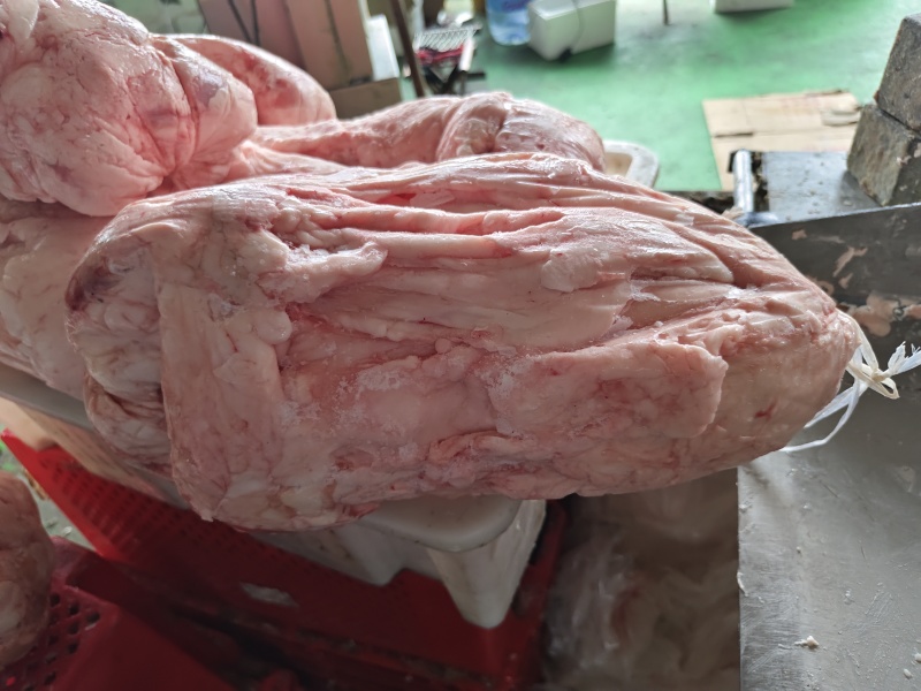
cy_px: 346
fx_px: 639
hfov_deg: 71.6
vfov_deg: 56.8
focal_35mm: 24
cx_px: 460
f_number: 1.88
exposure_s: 1/50
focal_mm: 5.56
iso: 732
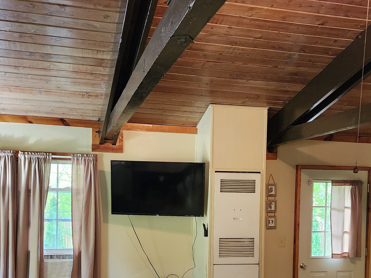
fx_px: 472
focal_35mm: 44
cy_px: 218
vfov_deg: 32.1
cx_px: 183
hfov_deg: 42.9
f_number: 1.8
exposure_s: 1/60
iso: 640
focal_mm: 6.4
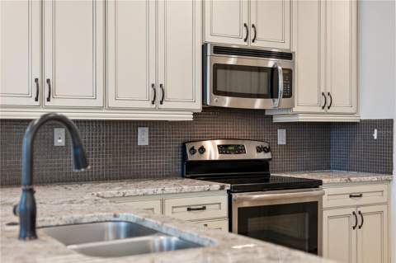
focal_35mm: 50
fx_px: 549
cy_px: 132
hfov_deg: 39.6
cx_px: 198
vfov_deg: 26.9
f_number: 2.8
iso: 250
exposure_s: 1/30
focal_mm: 50
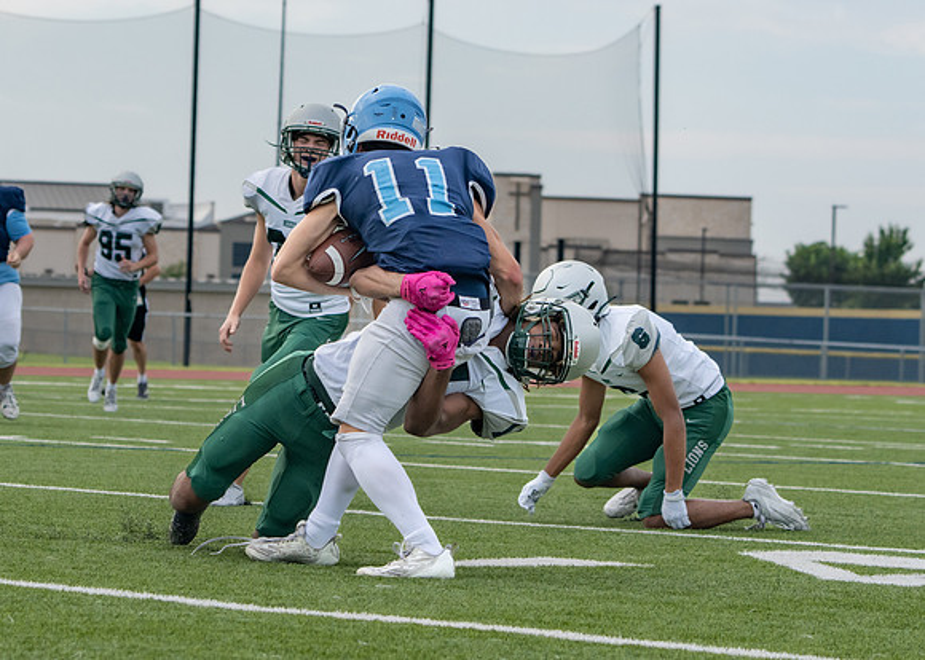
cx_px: 337
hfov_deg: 11.8
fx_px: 4481
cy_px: 249
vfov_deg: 8.4
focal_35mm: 171
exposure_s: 1/1250
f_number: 5.6
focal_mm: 100
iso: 640
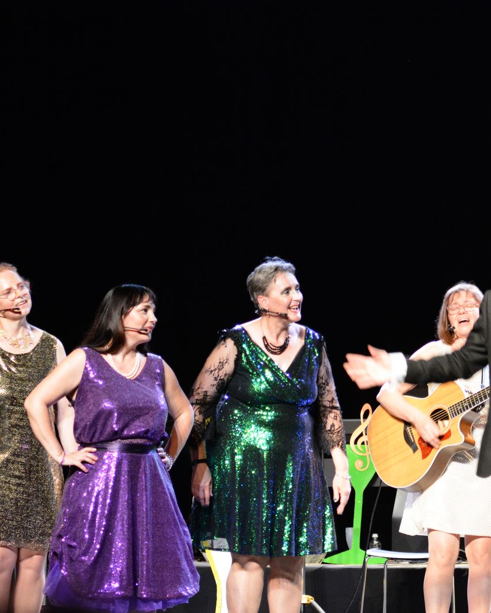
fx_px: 2706
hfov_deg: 10.4
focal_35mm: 149
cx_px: 135
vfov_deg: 12.9
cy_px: 307
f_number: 4
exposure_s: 1/50
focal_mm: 70
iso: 3200
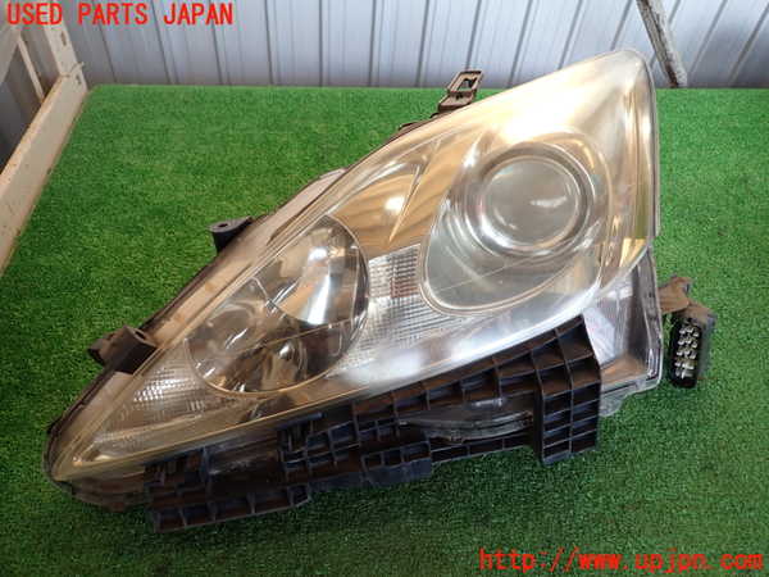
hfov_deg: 69.4
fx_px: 555
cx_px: 384
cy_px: 288
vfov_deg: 54.9
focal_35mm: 25
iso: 125
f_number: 2
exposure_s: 1/60
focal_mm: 4.5
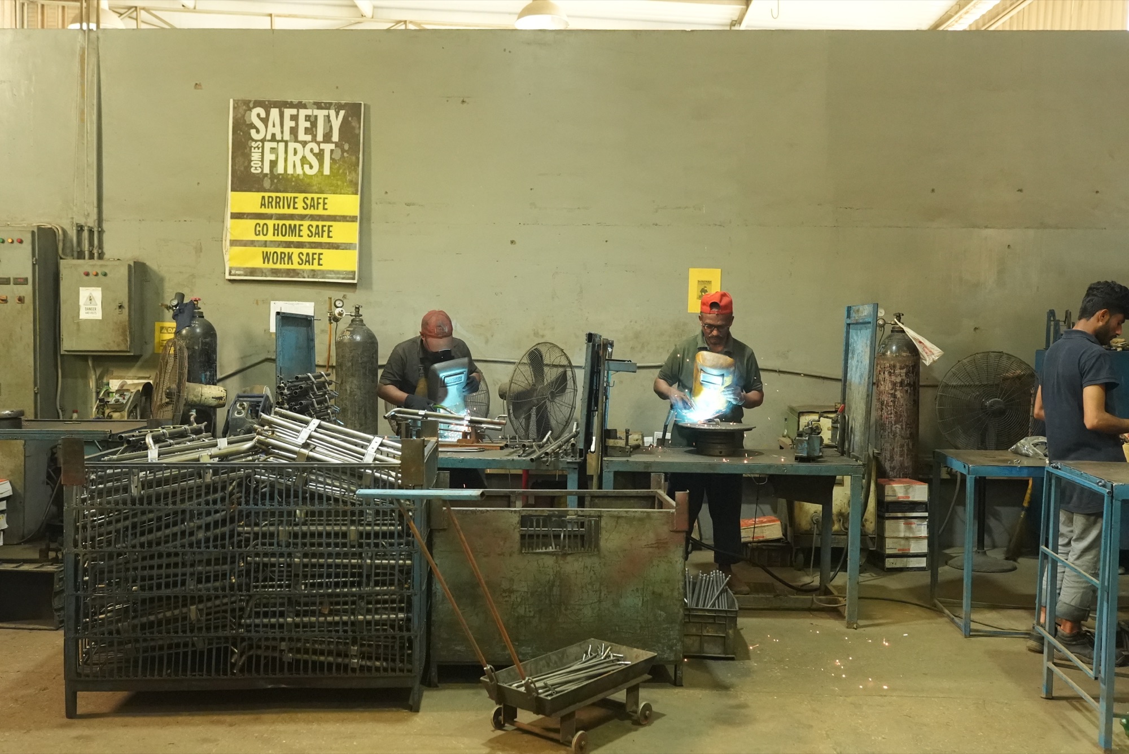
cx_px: 564
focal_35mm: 35
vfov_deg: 37.9
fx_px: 1098
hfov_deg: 54.4
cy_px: 377
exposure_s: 1/100
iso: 12800
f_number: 4.5
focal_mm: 35
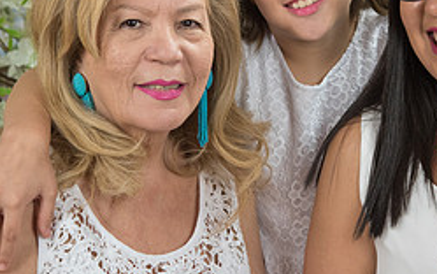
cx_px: 269
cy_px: 32
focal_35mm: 185
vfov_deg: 7.1
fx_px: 2205
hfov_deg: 11.3
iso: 1250
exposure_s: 1/125
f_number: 5
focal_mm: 78
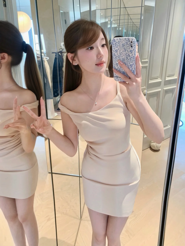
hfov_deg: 53.1
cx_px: 92
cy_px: 123
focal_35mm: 26
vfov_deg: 67.3
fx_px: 185
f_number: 1.8
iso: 160
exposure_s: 1/60
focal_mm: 4.25
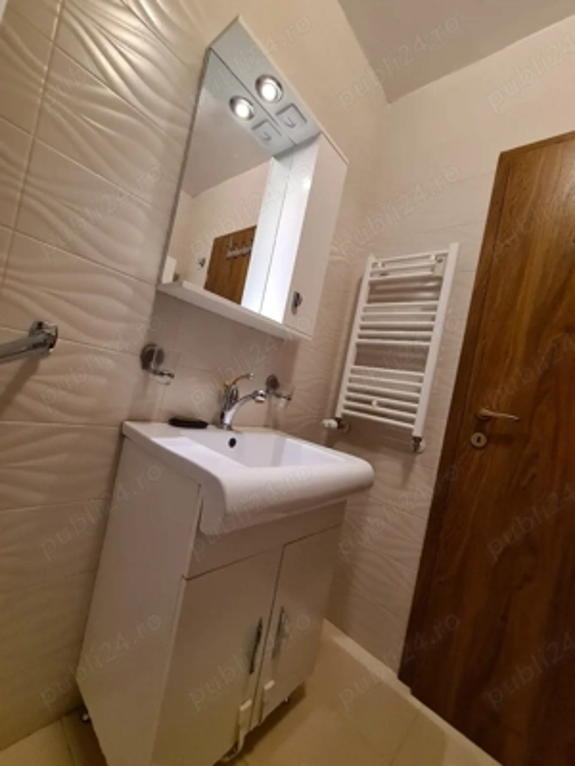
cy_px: 383
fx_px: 288
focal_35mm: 13
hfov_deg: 89.9
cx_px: 288
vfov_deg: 106.2
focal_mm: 2.2
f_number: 2.2
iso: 400
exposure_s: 1/33
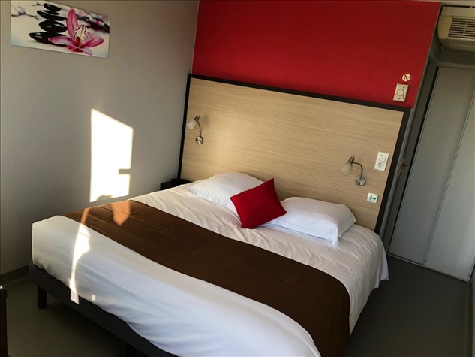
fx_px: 384
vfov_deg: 49.8
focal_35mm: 28
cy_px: 178
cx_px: 238
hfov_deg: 63.4
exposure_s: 1/143
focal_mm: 3.99
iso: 20
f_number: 1.8
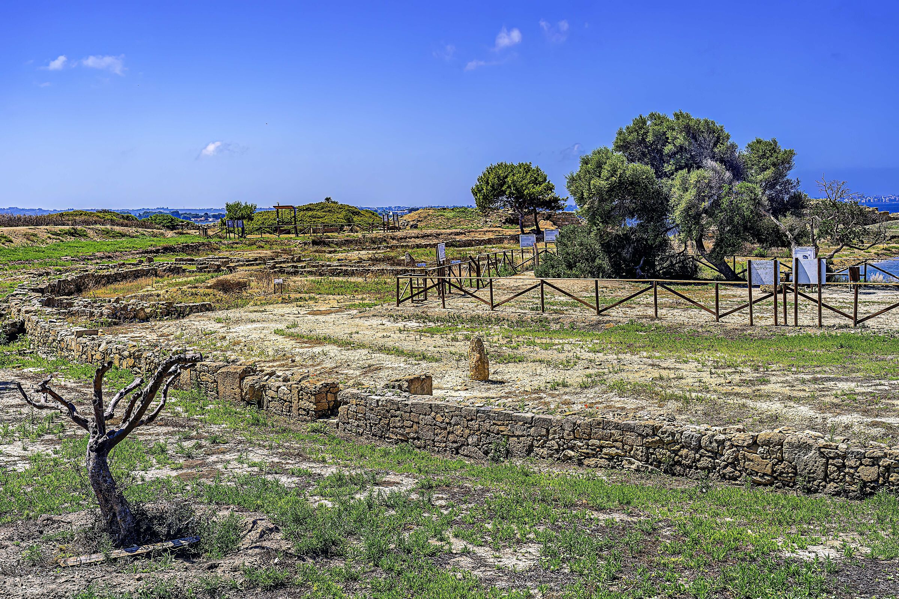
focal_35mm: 44
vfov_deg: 30.5
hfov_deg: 44.5
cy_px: 300
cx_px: 450
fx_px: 1099
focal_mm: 44
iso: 100
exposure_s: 1/640
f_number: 5.6
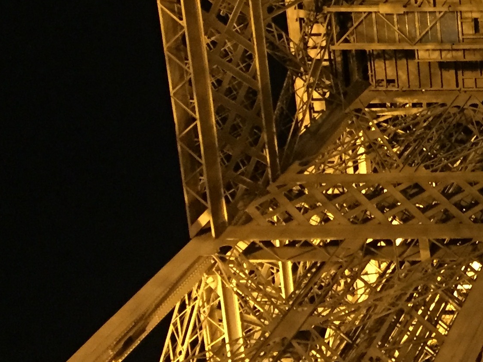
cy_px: -16
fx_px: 1186
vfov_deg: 16.9
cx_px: 685
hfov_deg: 20.3
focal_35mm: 85
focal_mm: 4.15
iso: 640
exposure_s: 1/17
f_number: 2.2
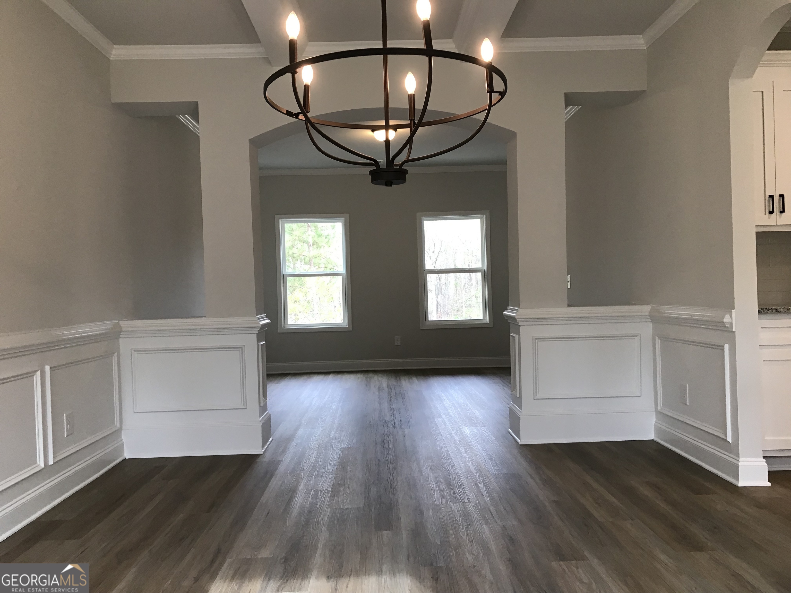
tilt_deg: +0.3
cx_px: 396
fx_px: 640
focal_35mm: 28
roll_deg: +1.9
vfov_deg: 49.7
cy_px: 296
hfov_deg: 63.4
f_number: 1.8
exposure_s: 1/40
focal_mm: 3.99
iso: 25
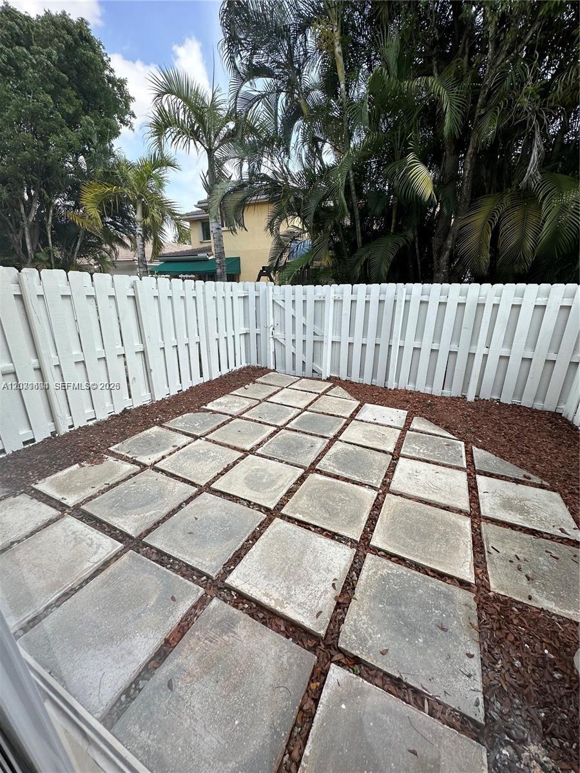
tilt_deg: -18.9
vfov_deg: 102.1
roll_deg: +0.2
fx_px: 313
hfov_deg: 85.7
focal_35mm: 14
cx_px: 290
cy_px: 386
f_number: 2.2
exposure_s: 1/754
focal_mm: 2.22
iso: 50
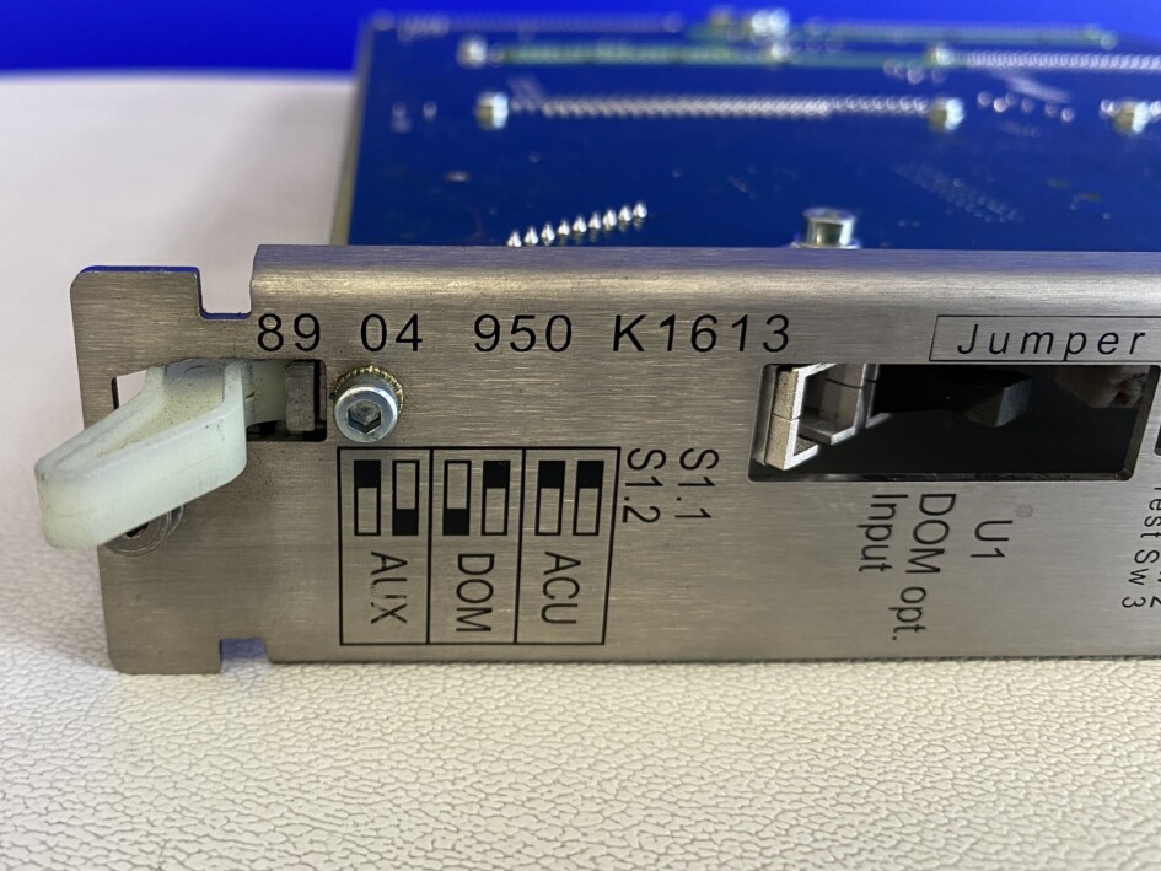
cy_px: 393
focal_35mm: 33
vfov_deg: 42.9
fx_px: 1107
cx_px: 432
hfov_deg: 54.7
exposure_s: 1/50
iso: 80
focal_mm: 4.25
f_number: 1.8
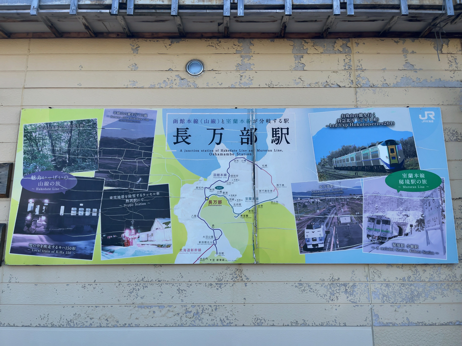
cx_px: 231
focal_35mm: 26
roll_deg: +1.1
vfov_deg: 53.1
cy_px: 173
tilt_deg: +11.1
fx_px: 347
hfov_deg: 67.3
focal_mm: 5.1
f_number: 1.6
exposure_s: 1/1129
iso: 50
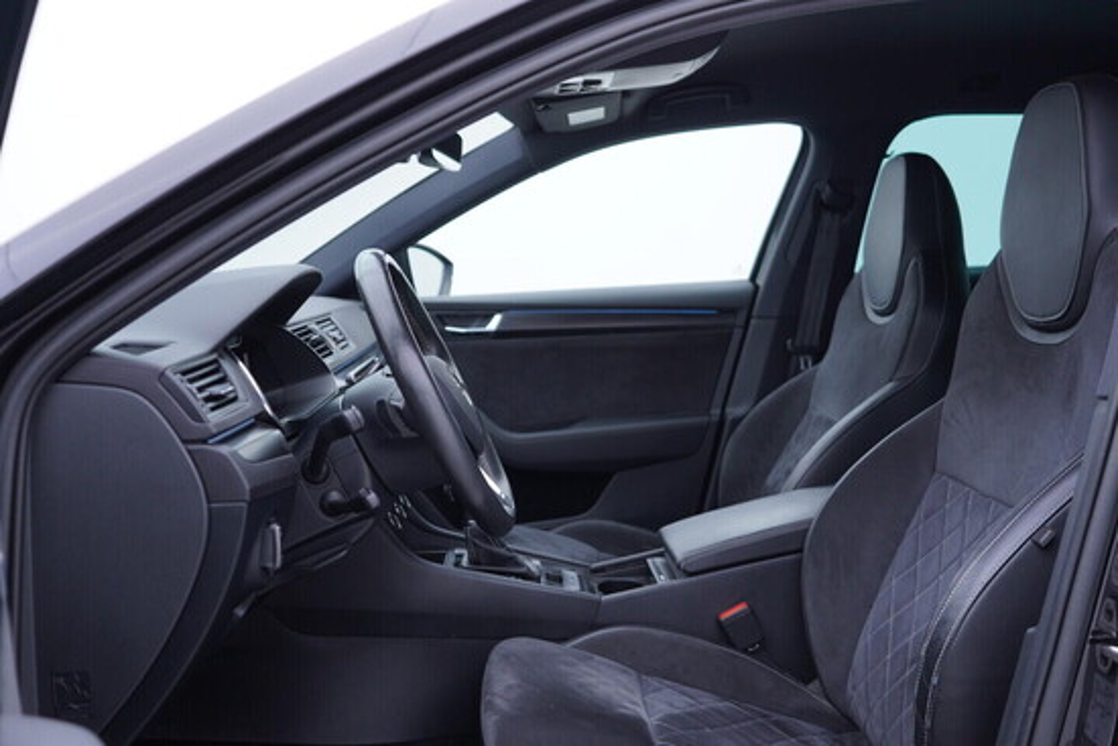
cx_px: 559
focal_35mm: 36
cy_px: 373
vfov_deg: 36.9
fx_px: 1118
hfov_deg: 53.1
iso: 125
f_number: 2.8
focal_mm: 24
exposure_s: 1/40
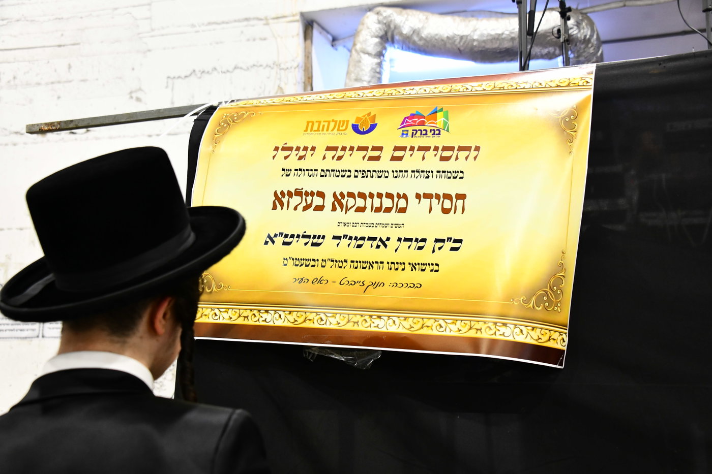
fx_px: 870
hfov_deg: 44.5
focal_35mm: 44
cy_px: 237
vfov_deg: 30.5
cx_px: 356
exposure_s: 1/160
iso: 2500
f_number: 5.6
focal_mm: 44
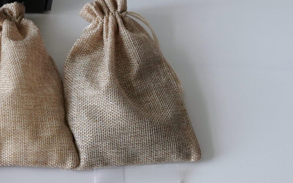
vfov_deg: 4.4
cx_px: -134
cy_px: 77
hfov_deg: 6.9
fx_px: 2395
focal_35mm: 300
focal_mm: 90
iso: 2500
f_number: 7.1
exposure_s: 1/250
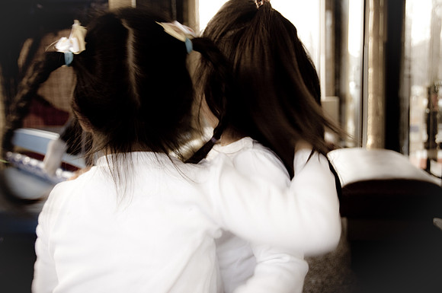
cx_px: 221
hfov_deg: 48.0
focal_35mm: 40
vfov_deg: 32.9
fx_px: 497
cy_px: 146
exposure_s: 1/80
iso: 200
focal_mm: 27
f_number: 4.5
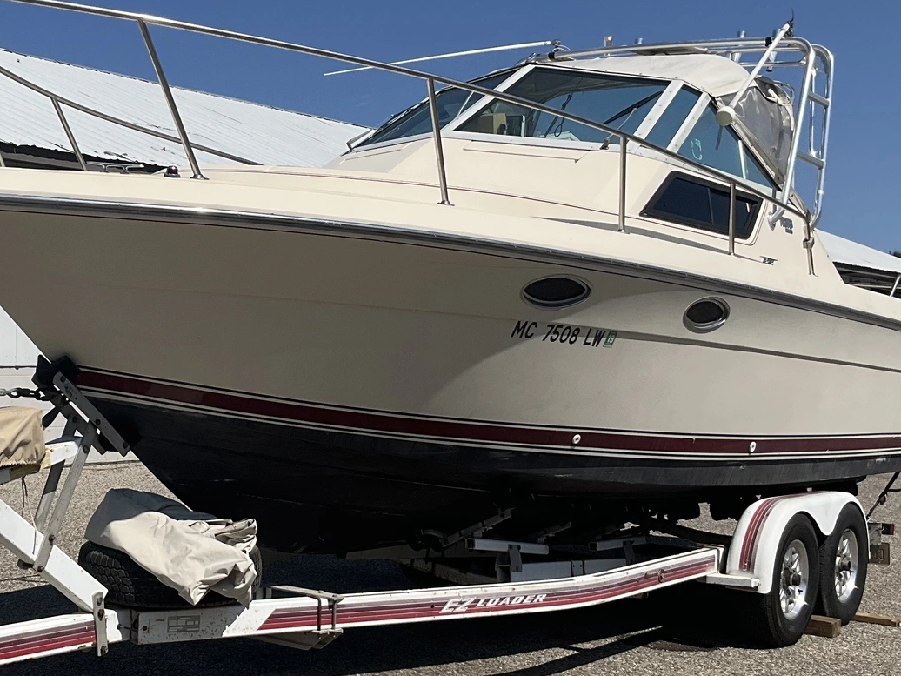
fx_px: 1458
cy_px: 365
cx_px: 277
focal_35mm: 56
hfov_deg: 33.9
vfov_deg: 26.1
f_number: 1.8
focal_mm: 3
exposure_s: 1/4065
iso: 25
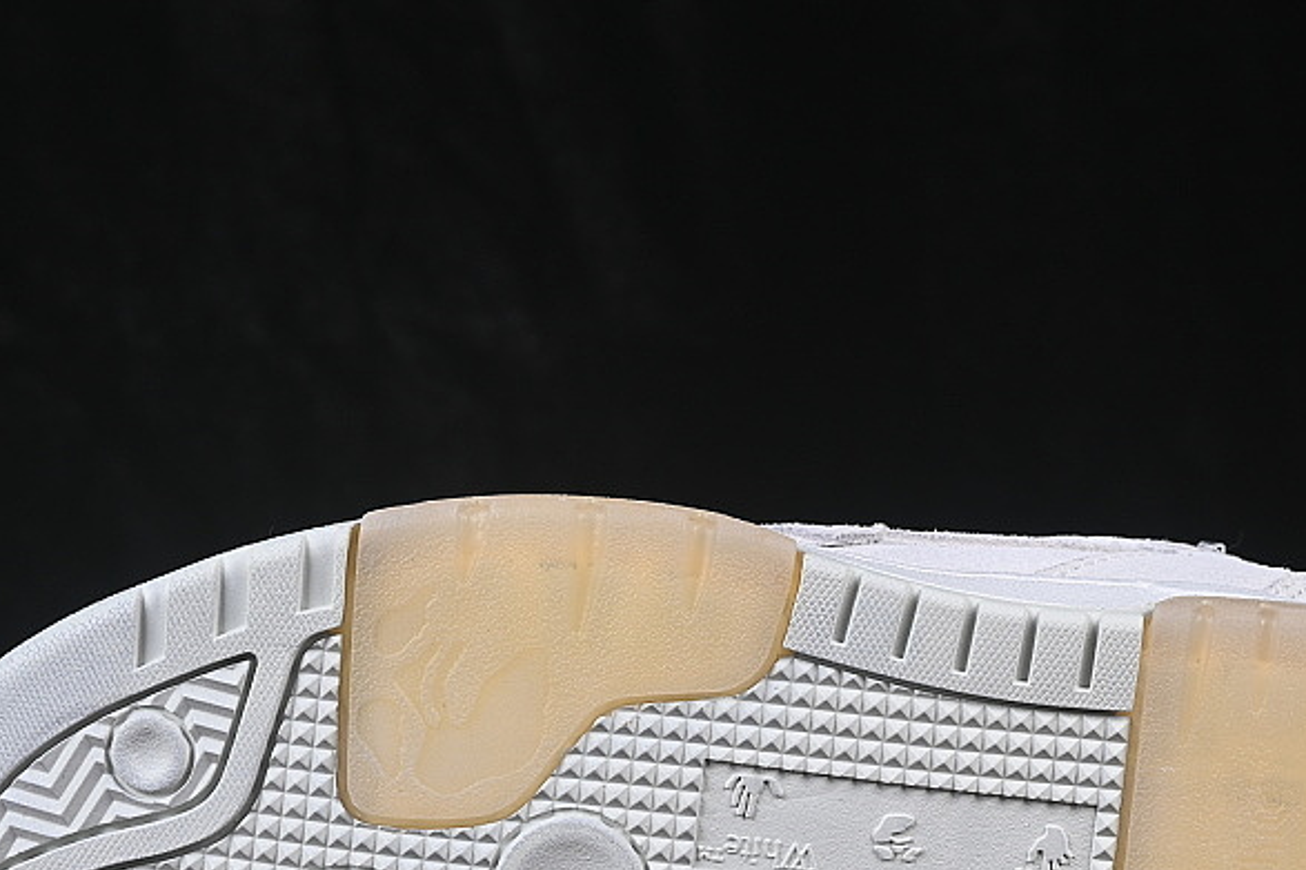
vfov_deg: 9.9
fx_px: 5005
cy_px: 659
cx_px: 810
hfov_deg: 14.9
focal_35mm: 138
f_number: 8
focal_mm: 50
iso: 160
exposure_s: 1/80
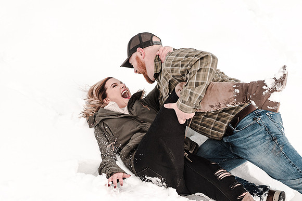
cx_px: 196
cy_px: 147
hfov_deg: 26.9
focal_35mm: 75
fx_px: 627
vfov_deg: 18.1
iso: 200
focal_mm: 35
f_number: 2.8
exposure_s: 1/500
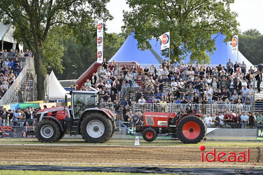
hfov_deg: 17.1
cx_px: 132
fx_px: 876
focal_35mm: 120
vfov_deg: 11.4
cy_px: 88
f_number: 4.5
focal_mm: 120
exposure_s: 1/250
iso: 320
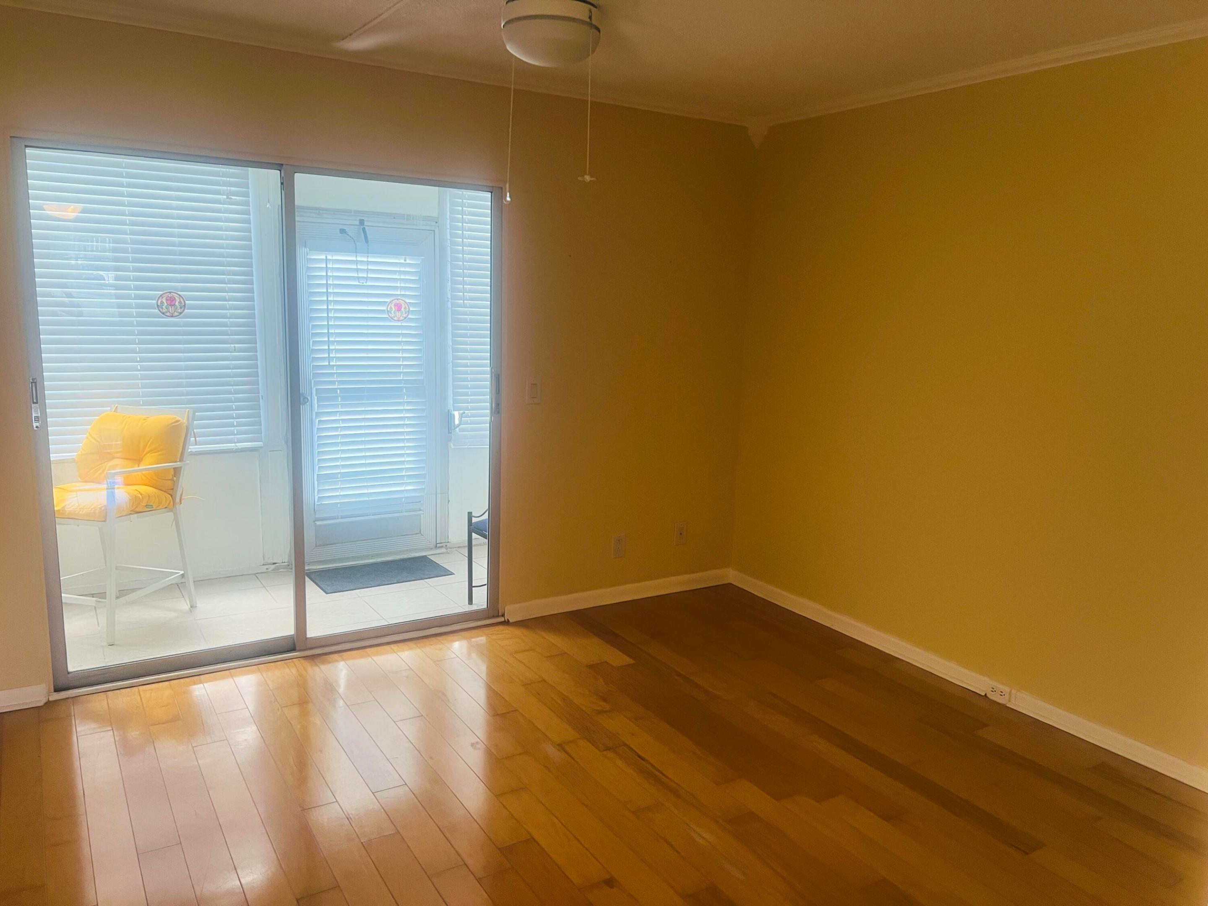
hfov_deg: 67.3
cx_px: 604
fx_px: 907
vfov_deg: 53.1
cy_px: 453
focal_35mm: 26
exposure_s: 1/60
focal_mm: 5.7
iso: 80
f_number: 1.5
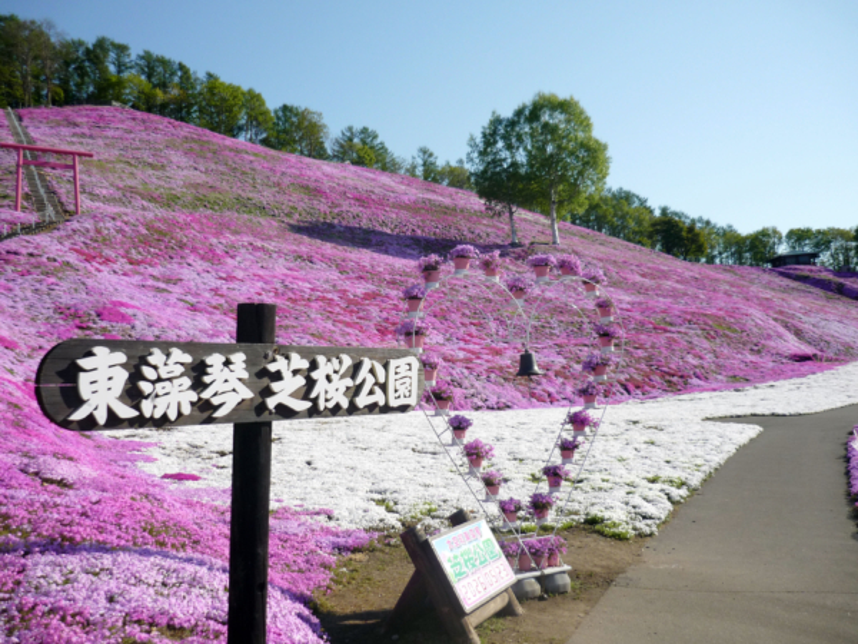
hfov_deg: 55.4
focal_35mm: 33
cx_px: 429
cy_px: 322
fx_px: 818
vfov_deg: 42.9
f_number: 8
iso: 100
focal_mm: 5.5
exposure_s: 1/200
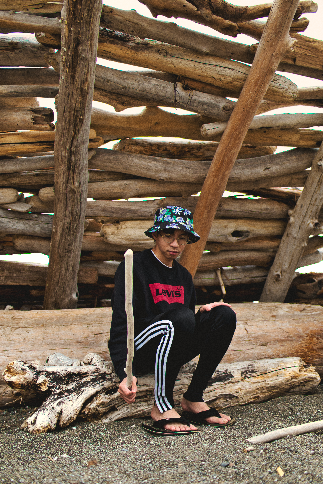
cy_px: 242
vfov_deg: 53.1
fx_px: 484
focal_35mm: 36
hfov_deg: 36.9
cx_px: 162
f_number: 1.8
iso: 100
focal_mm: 24
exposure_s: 1/4000
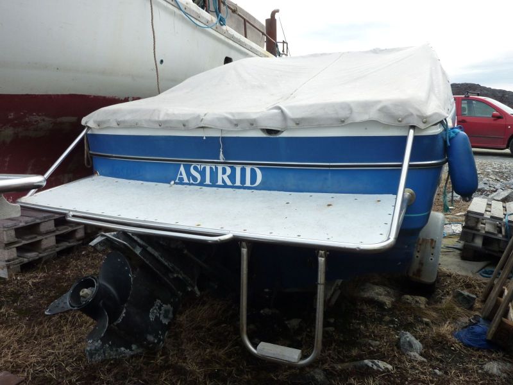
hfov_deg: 69.4
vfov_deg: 54.9
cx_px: 256
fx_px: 370
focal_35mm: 25
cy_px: 192
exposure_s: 1/160
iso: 125
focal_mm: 4.1
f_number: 4
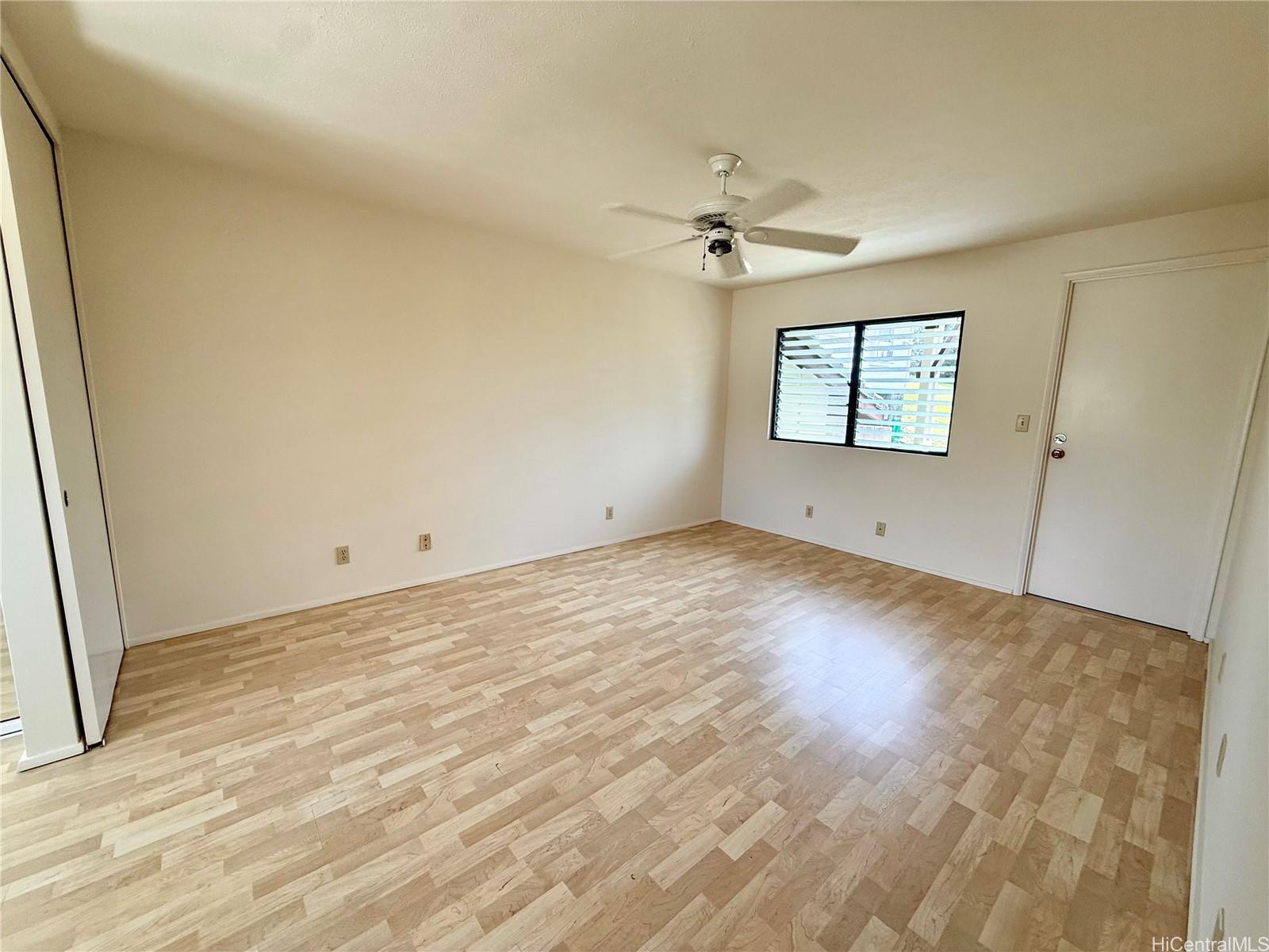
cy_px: 476
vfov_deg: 85.7
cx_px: 634
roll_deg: -1.7
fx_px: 513
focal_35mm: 14
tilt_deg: -8.1
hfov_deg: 102.1
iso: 80
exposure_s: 1/120
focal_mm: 2.22
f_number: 2.2
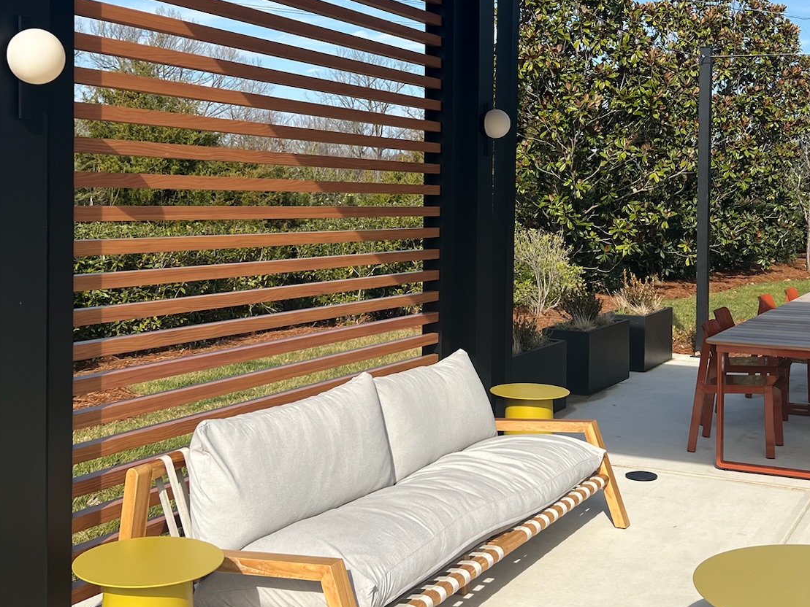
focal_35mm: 48
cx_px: 451
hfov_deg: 39.6
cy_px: 208
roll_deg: -0.2
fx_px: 1123
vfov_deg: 30.1
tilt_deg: -0.2
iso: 50
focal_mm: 5.7
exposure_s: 1/3968
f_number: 1.5
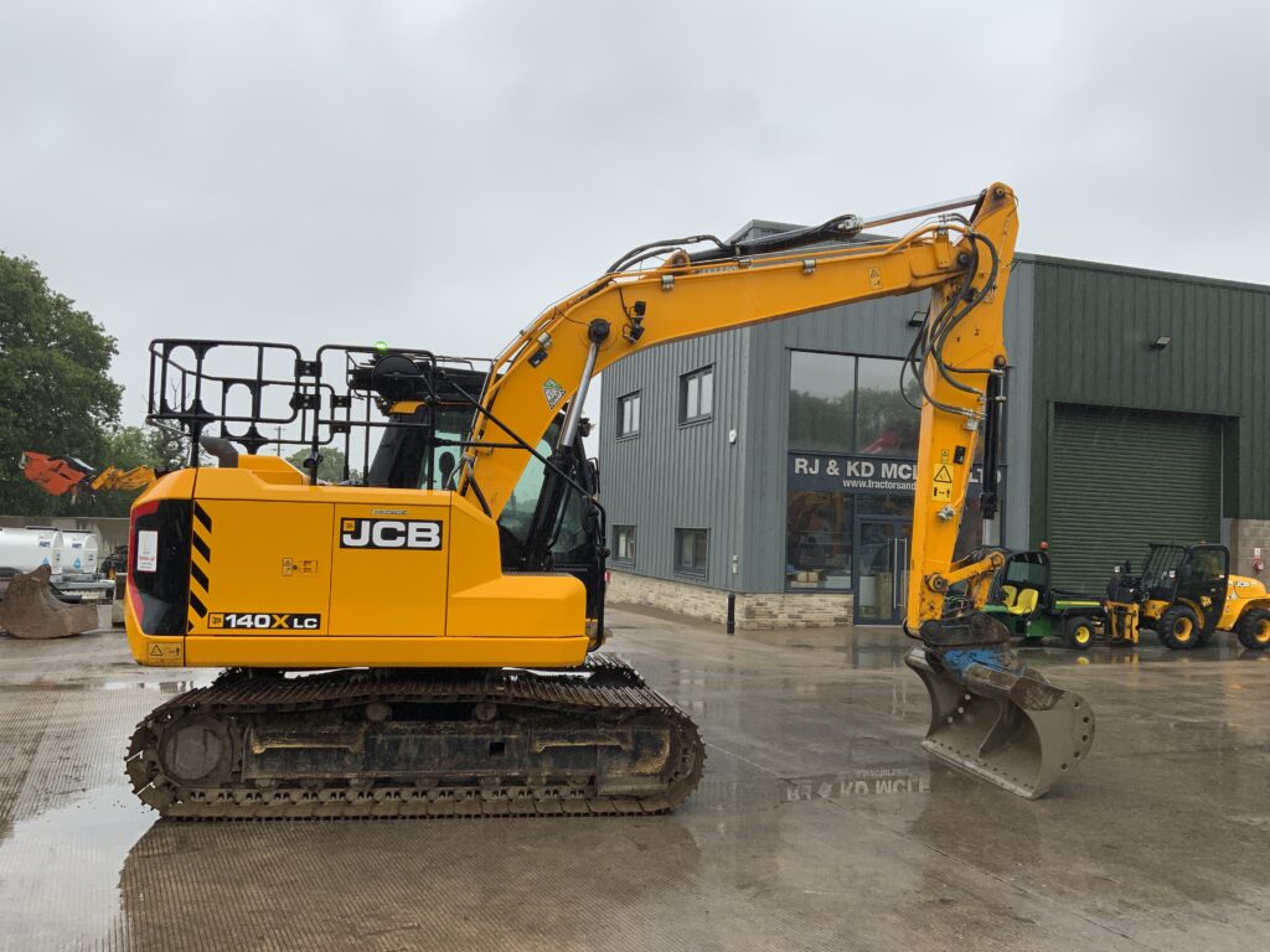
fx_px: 1064
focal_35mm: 29
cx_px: 635
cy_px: 476
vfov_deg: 48.2
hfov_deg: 61.7
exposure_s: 1/331
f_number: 1.8
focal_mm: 3
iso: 16
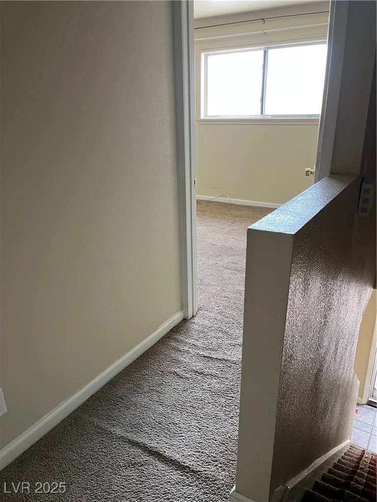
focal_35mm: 26
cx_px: 188
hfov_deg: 53.1
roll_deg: +2.4
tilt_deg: -18.7
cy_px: 251
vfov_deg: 67.3
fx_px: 378
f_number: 1.6
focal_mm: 5.1
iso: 125
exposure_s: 1/60
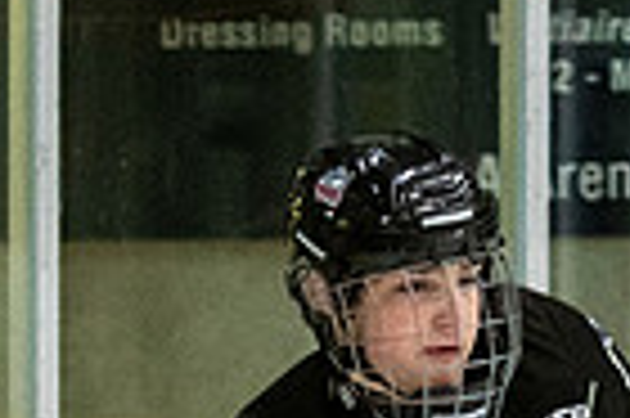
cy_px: 812
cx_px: 410
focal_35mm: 844
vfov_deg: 1.6
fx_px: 14753
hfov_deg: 2.4
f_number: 2.8
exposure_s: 1/640
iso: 2200
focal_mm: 98
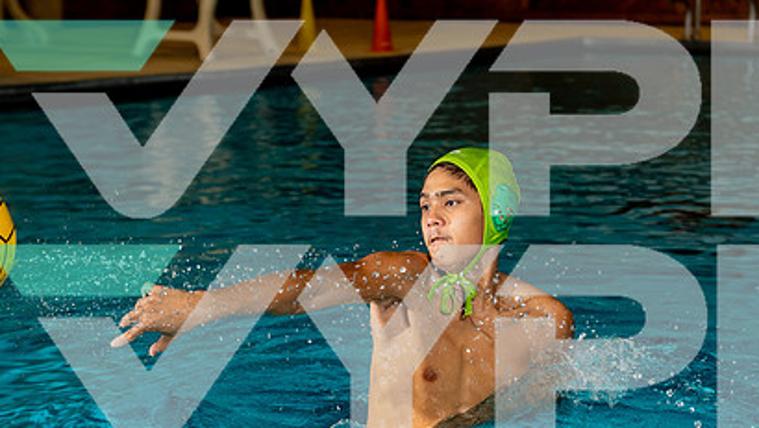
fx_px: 1872
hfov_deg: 22.9
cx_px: 465
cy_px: 341
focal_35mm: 93
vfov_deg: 13.0
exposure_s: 1/250
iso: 320
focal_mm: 58
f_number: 3.5
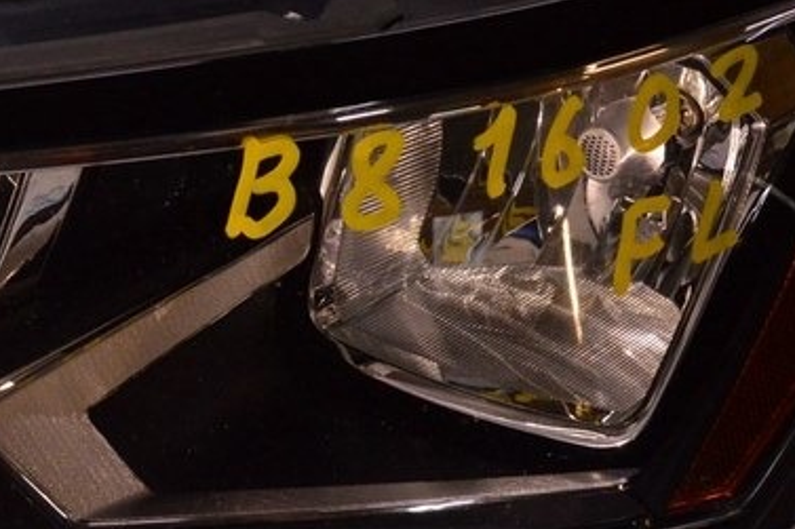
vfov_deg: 10.8
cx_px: 61
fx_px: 2789
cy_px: 307
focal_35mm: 126
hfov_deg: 16.0
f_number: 8
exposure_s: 1/250
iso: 1600
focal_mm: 31
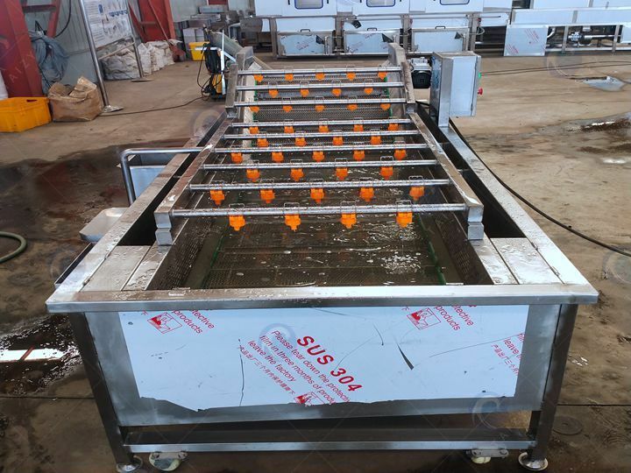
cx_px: 316
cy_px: 236
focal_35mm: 31
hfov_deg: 58.4
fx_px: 565
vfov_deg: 45.4
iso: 173
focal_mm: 4.05
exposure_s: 1/100
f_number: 1.78
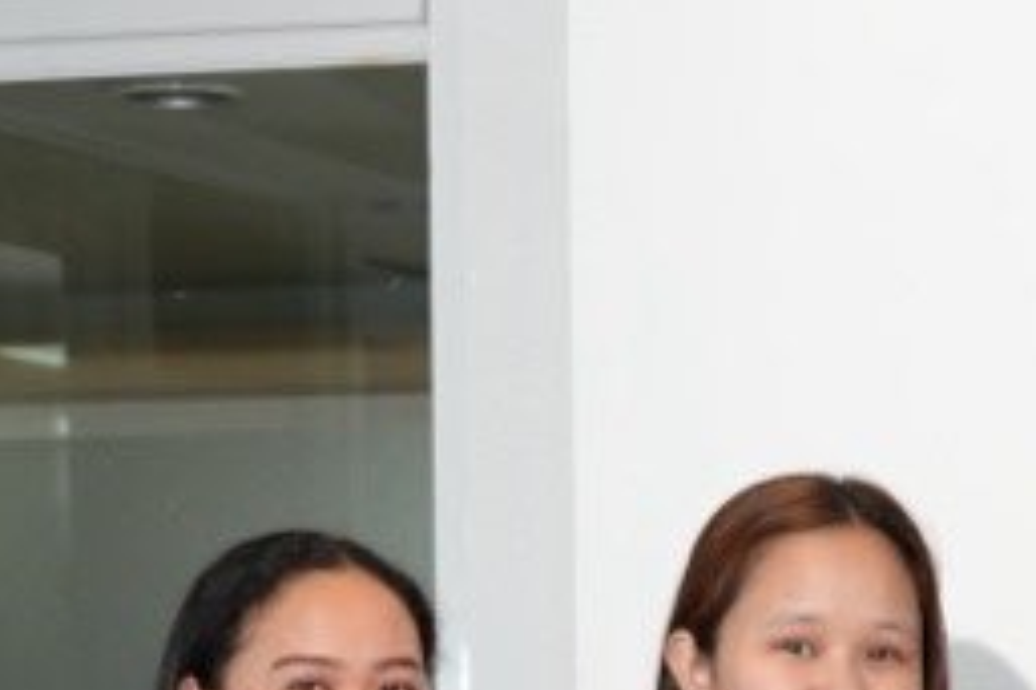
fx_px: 4429
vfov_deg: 8.4
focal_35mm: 154
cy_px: 1394
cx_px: 1500
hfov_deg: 12.7
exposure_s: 1/160
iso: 320
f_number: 2.8
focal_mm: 24
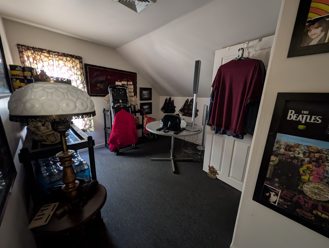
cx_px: 164
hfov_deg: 110.5
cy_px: 124
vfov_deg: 94.6
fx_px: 114
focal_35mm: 12
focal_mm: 2.23
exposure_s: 1/24
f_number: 1.95
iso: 477
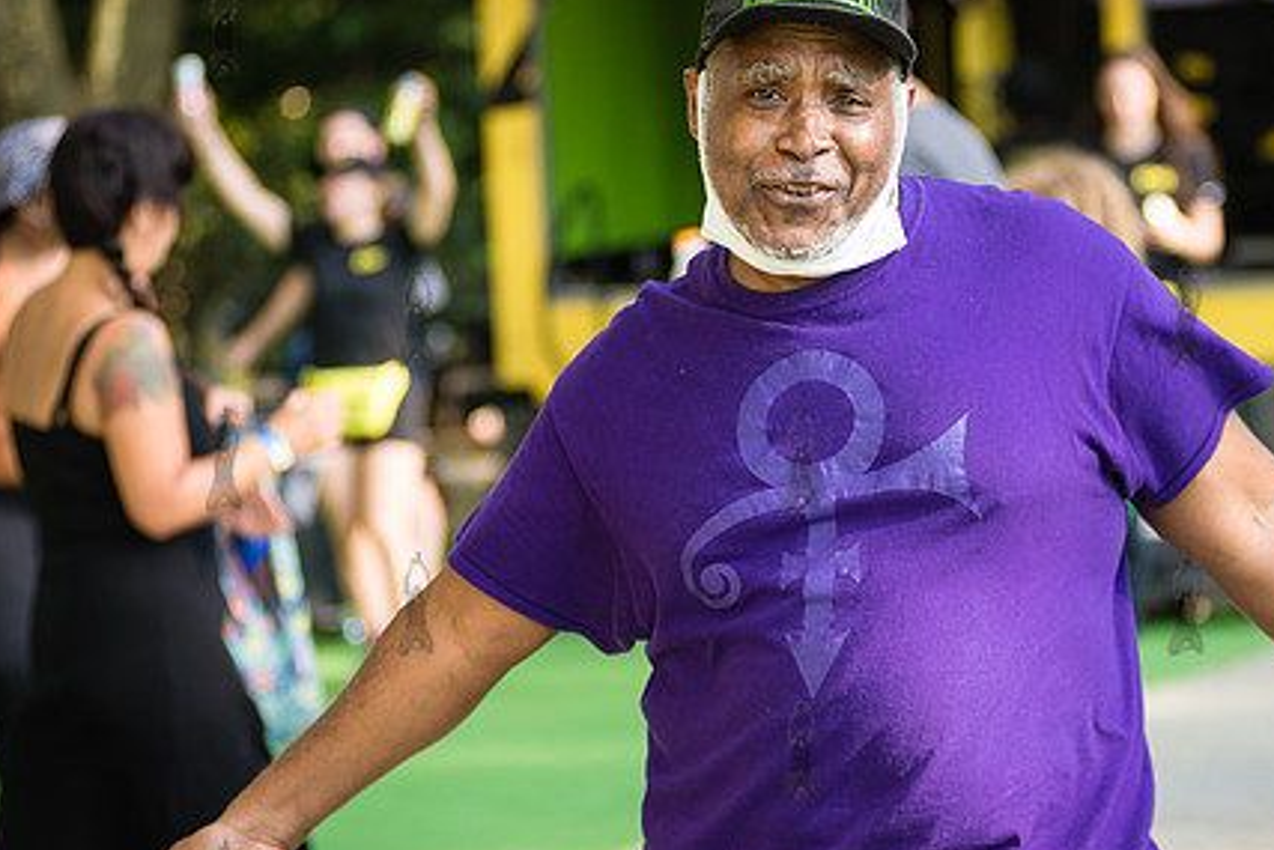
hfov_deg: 15.3
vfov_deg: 10.2
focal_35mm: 134
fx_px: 4743
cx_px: 800
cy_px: 458
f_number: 3.5
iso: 200
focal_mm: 80
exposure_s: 1/400
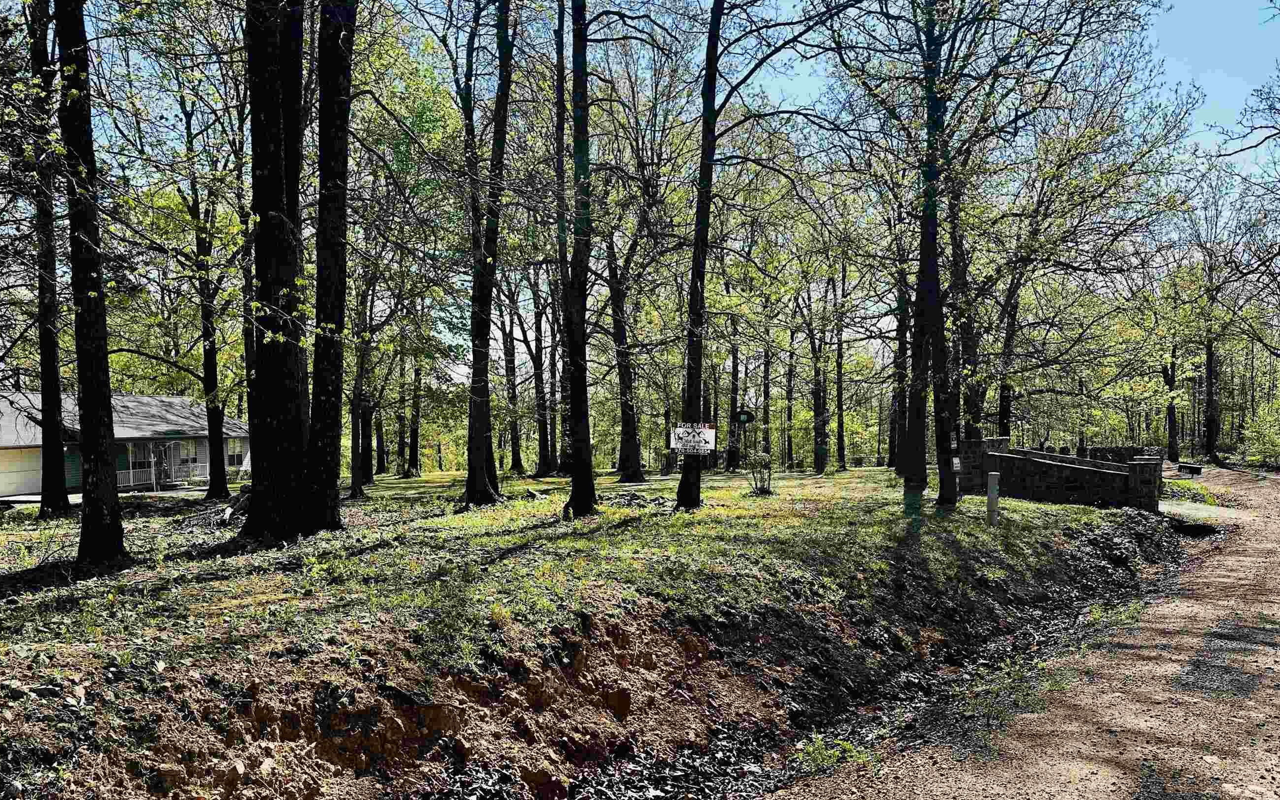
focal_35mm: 30
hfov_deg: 62.6
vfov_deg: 41.6
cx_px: 543
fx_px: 1047
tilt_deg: -3.5
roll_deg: +0.8
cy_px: 478
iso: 80
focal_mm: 6.86
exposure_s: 1/2155
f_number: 1.78
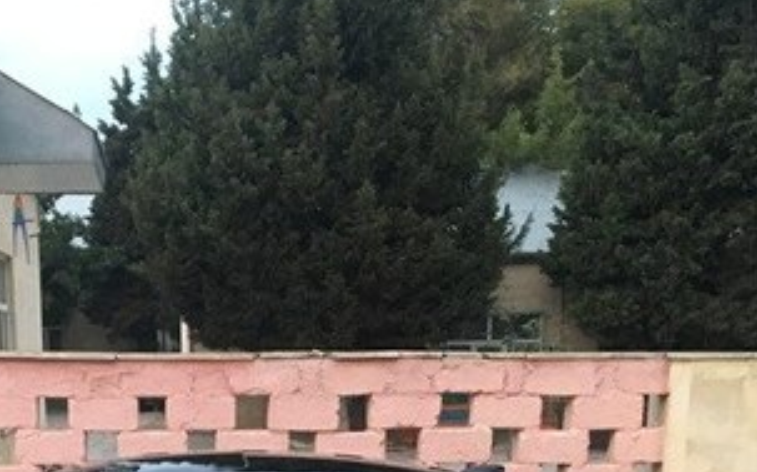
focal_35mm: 67
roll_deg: +0.4
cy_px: 606
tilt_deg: -10.6
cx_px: 185
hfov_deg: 30.1
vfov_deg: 18.2
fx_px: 1381
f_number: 2.2
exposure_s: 1/25
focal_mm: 4.15
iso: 200
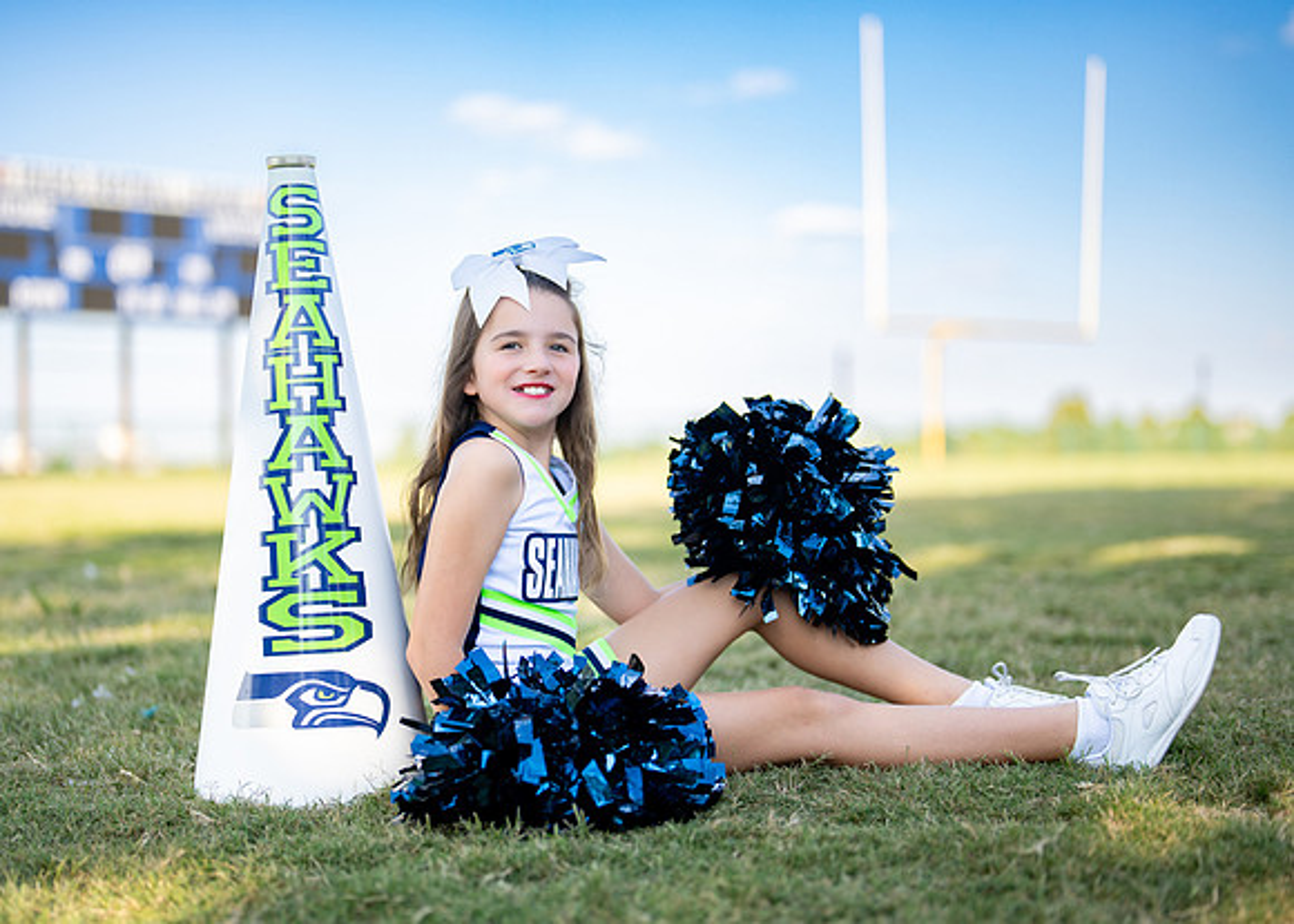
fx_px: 2103
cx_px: 556
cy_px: 481
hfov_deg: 34.1
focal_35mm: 57
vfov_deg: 24.8
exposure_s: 1/2500
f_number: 1.2
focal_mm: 50
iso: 100
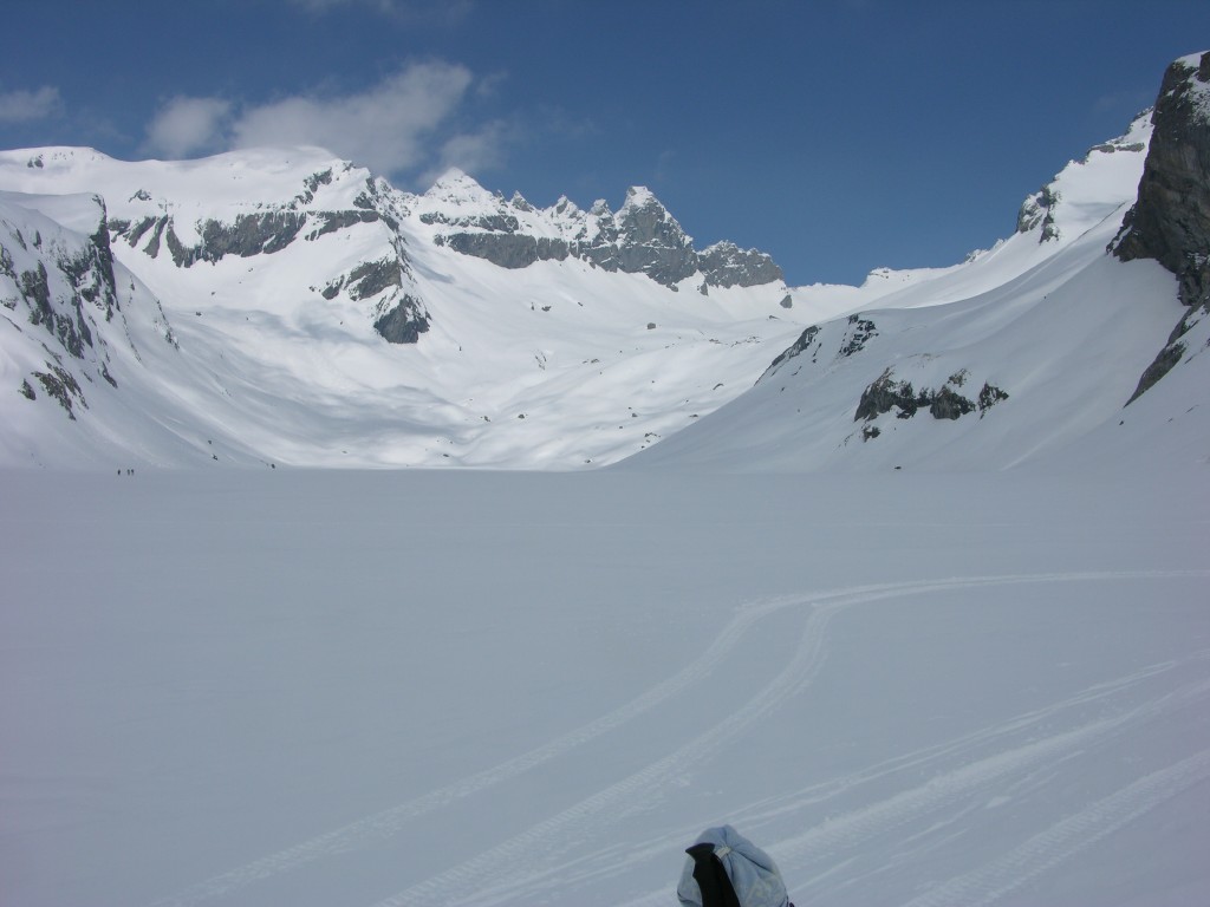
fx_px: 1223
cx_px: 605
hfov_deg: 52.6
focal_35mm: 35
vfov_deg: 40.7
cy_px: 454
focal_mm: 8.9
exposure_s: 1/613
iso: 50
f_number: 8
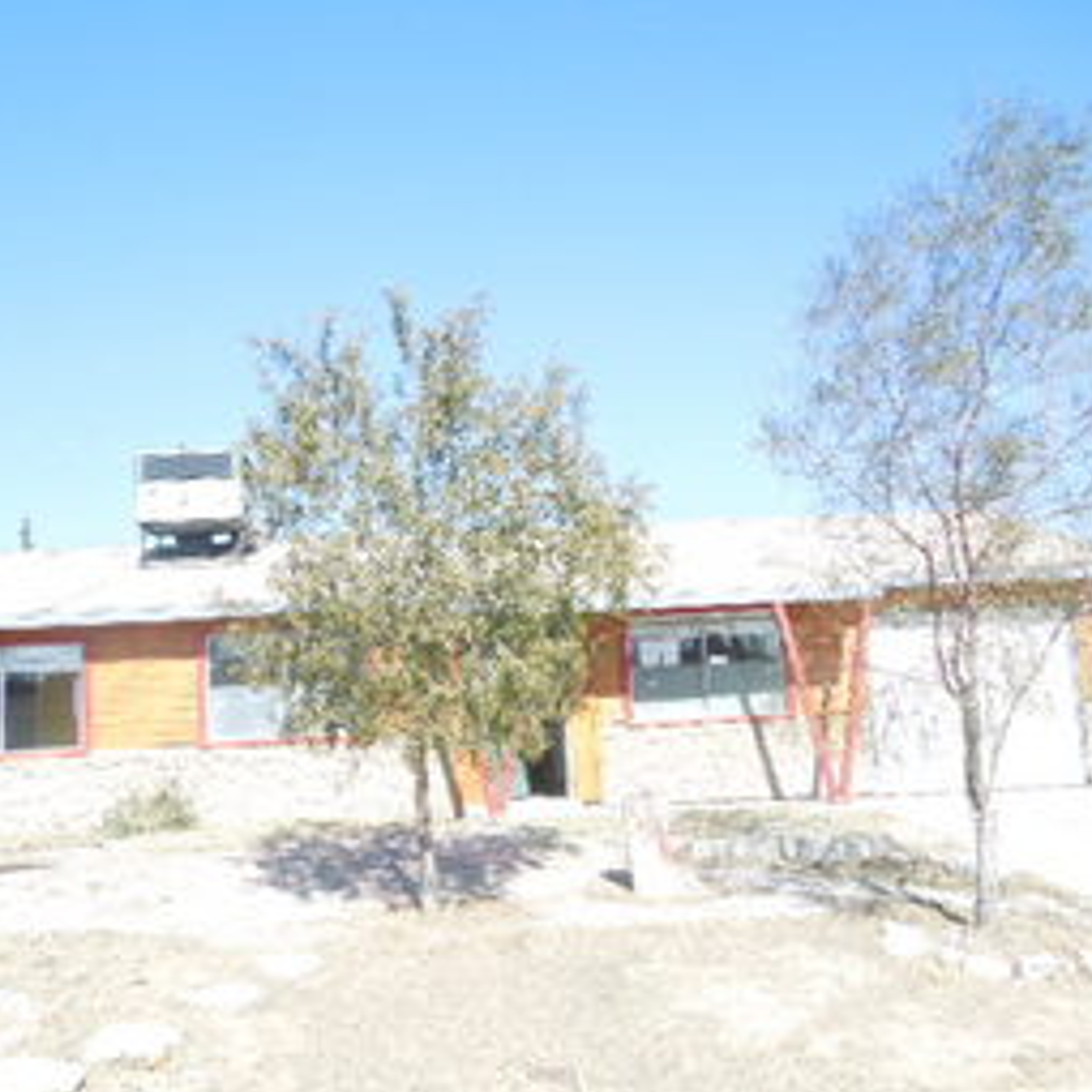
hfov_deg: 53.9
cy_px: 552
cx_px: 484
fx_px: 1071
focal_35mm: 30
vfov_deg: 54.0
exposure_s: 1/400
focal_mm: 4.5
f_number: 3.3
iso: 100
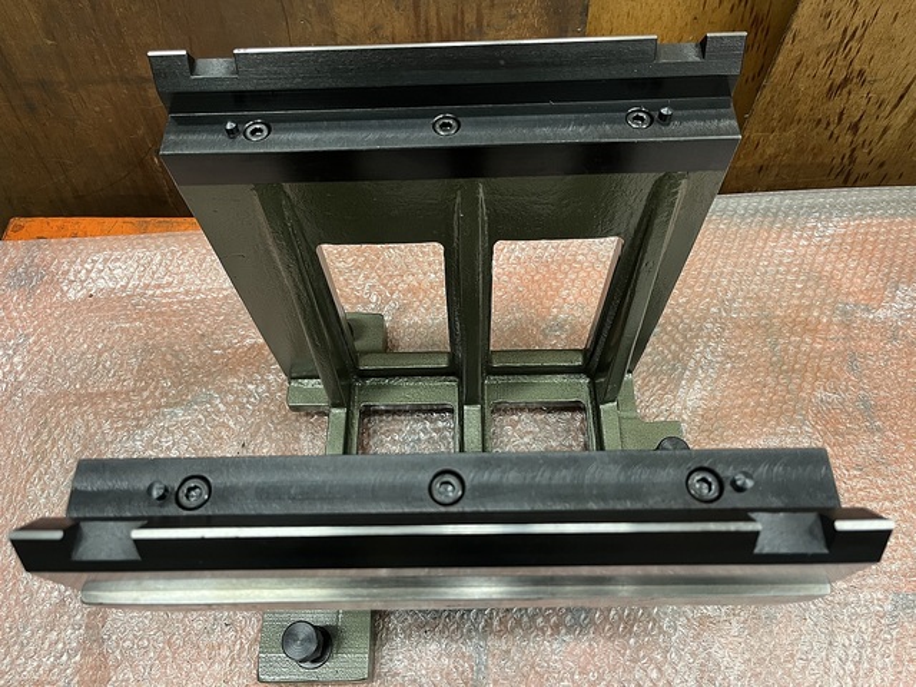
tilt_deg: -62.2
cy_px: 344
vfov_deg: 53.1
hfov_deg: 67.3
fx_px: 688
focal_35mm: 26
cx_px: 458
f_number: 1.6
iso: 250
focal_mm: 5.1
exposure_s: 1/50
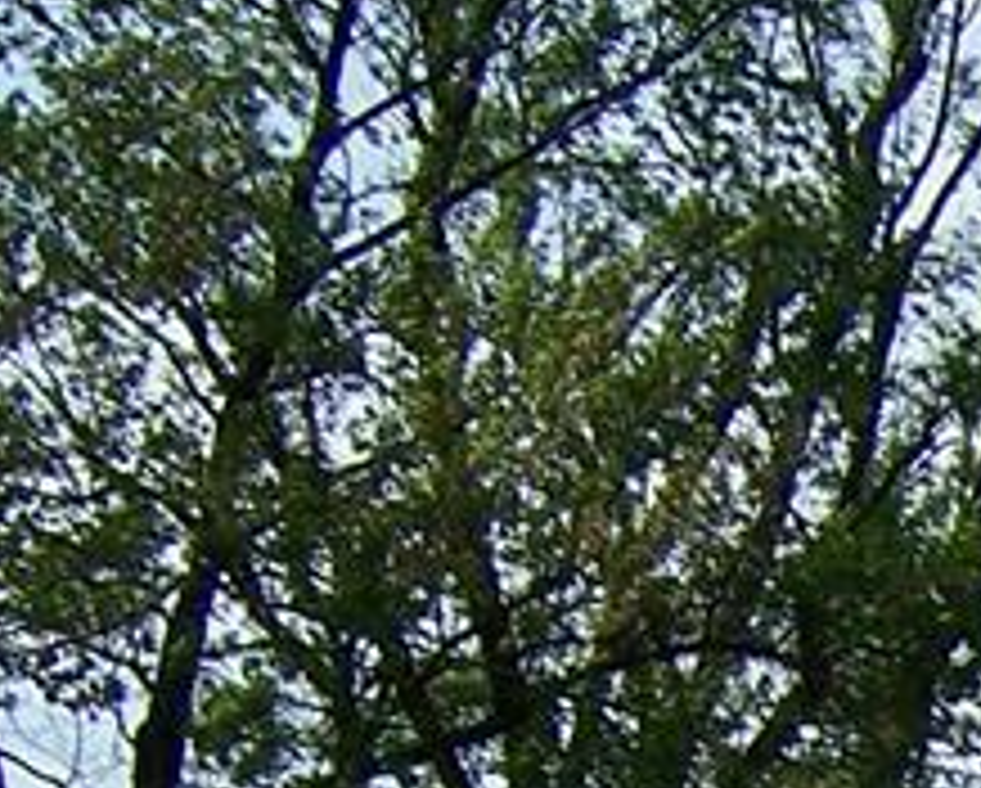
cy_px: 1603
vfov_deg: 9.5
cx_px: 2048
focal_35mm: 151
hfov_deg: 11.3
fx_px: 4390
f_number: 4
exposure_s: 1/1000
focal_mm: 5.5
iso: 80
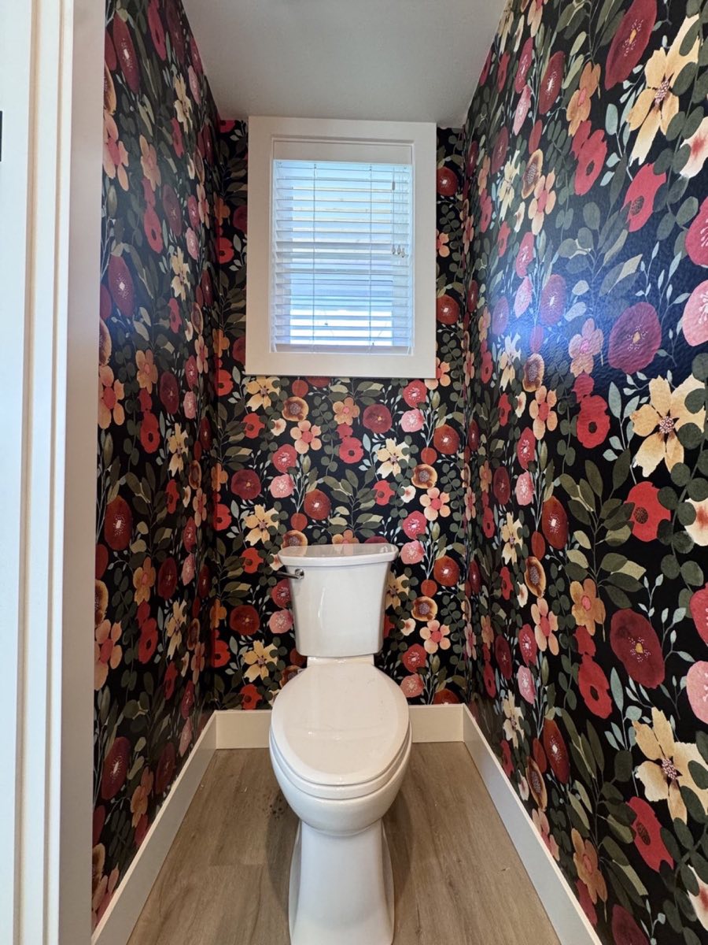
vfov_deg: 102.1
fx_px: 382
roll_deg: +0.2
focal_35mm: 14
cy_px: 472
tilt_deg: +1.0
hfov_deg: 85.7
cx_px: 354
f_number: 2.2
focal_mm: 2.22
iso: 250
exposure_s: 1/60
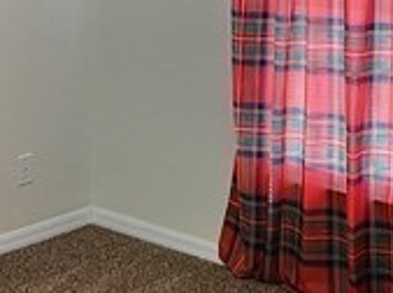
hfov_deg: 24.3
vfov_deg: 17.6
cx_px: 65
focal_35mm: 79
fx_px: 895
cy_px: -74
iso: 200
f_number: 2.2
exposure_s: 1/60
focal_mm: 2.2
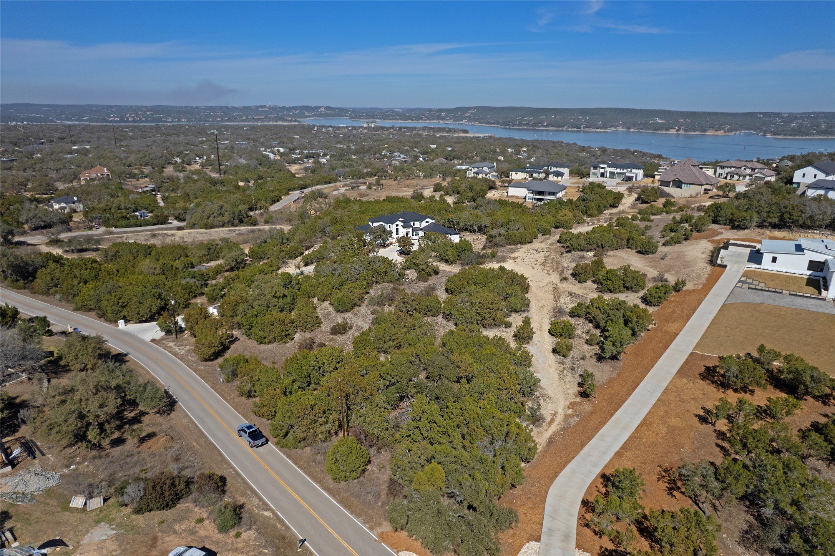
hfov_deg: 78.6
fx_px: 510
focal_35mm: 22
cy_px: 278
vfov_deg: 57.2
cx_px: 418
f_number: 2.8
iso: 120
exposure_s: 1/5000
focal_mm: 8.38
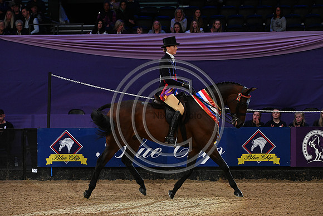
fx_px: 1005
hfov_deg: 18.3
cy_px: 108
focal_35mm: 112
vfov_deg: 12.2
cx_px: 162
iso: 6400
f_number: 5
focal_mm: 112
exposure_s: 1/640
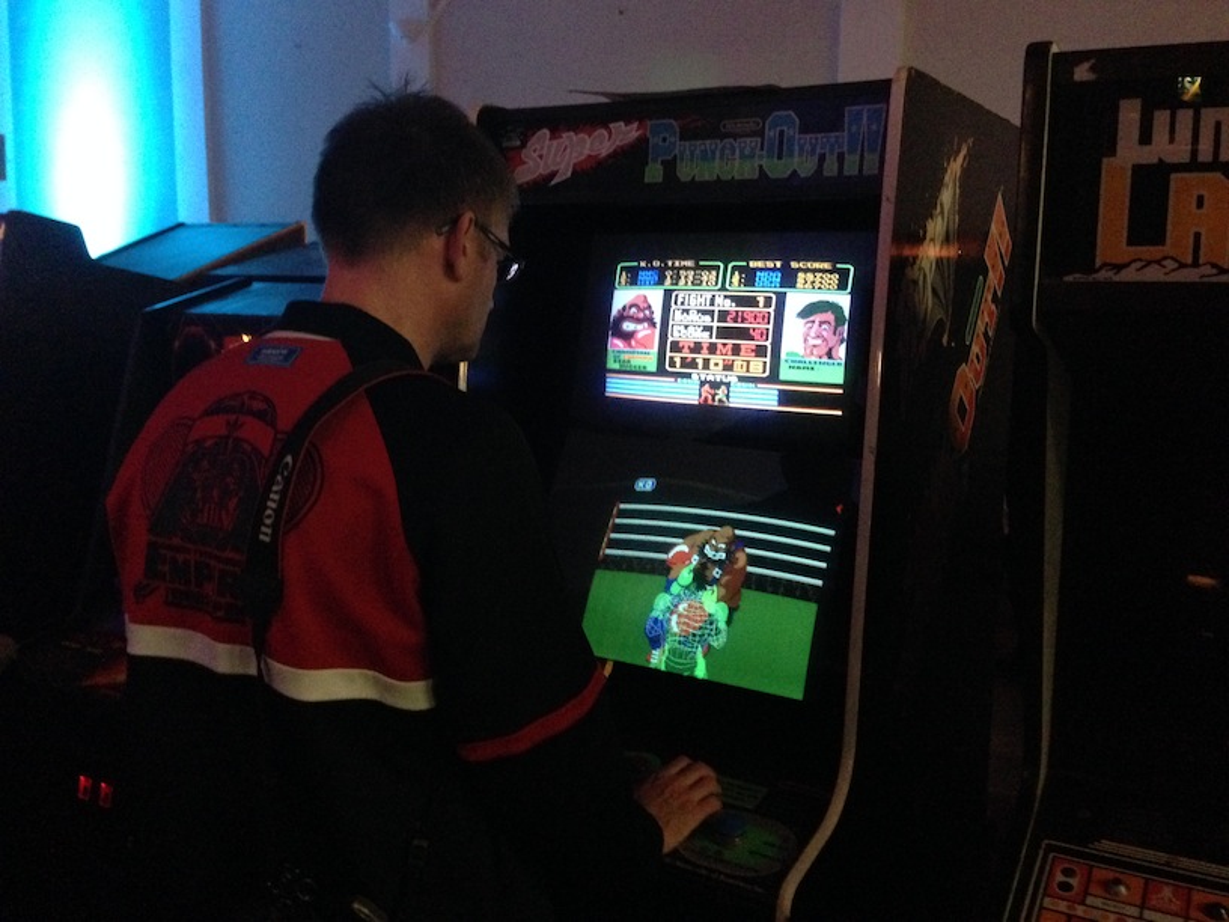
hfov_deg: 55.4
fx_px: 1172
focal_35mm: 33
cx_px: 614
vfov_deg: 42.9
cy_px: 461
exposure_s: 1/17
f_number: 2.4
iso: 800
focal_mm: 4.12
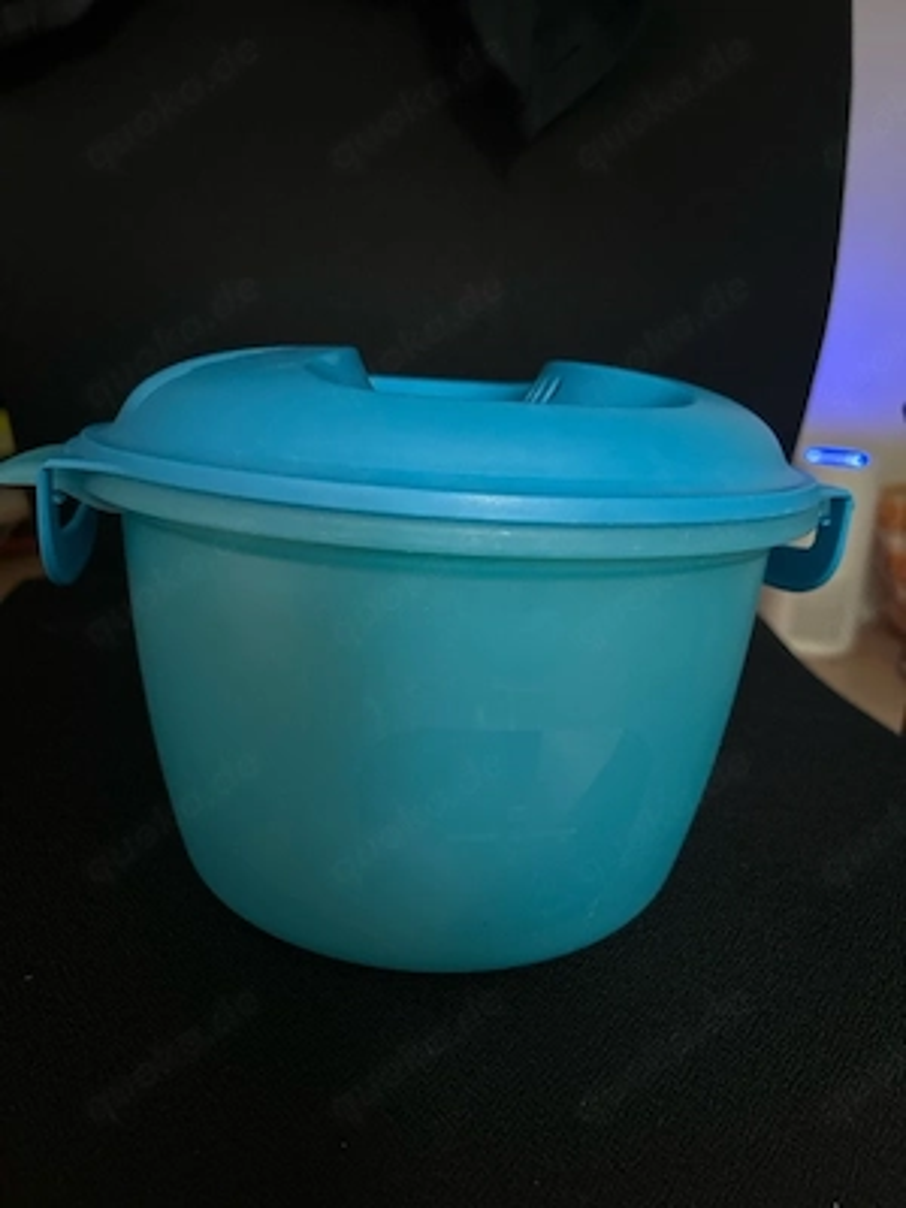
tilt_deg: -17.1
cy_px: 604
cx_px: 453
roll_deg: -3.9
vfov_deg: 67.3
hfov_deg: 53.1
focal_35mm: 26
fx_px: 907
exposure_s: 1/30
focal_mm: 5.7
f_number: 1.5
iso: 640
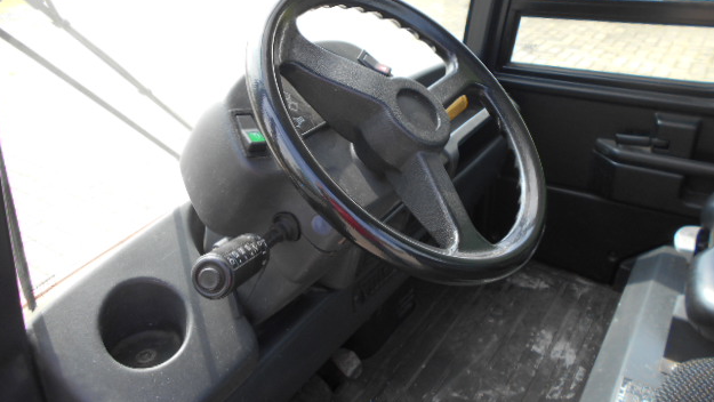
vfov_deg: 40.0
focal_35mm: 29
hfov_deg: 66.1
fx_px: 549
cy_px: 159
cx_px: 356
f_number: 3.2
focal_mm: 4.6
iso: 80
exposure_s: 1/125
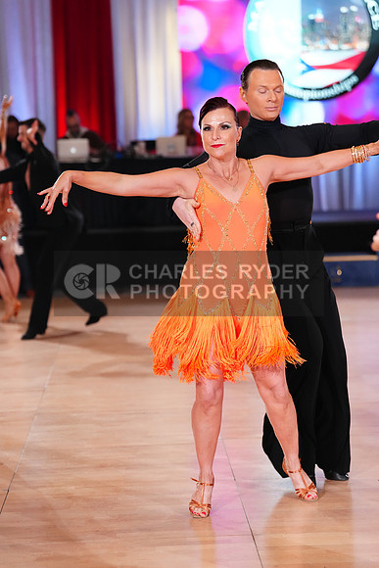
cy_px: 284
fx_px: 1578
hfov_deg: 13.7
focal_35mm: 100
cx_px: 190
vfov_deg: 20.4
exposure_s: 1/640
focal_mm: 100
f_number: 3.2
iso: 3200
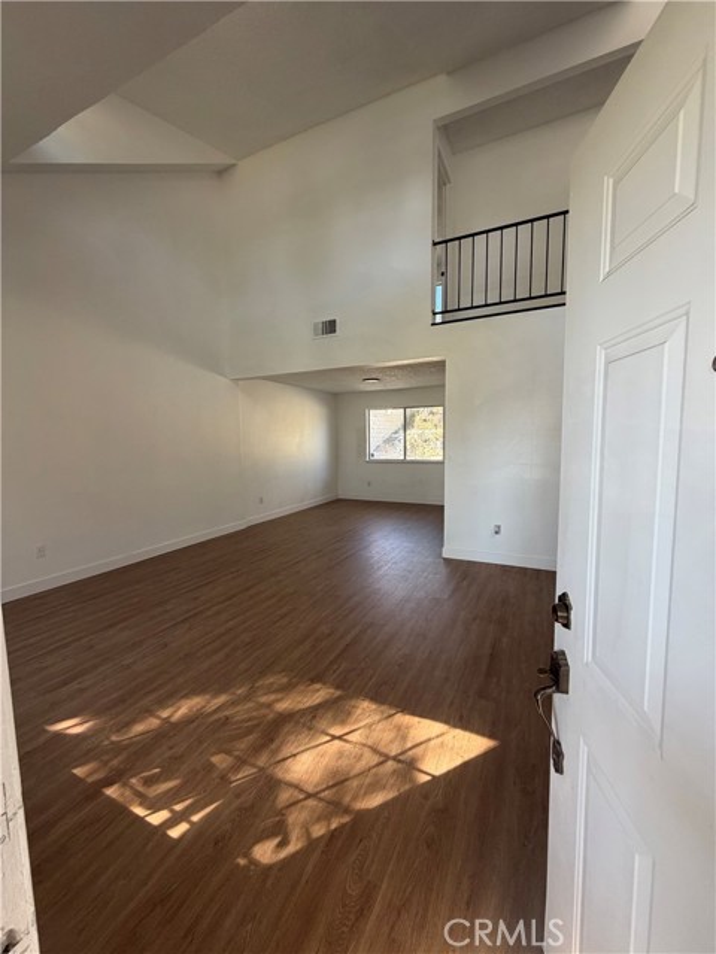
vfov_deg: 102.1
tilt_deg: -3.4
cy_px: 477
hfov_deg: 85.7
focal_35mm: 14
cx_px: 358
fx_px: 386
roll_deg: +0.8
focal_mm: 2.22
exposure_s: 1/121
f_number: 2.2
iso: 100
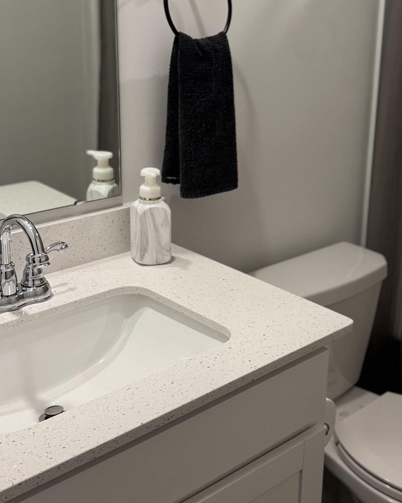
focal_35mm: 52
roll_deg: -2.1
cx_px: 324
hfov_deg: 28.5
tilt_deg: -17.5
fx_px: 774
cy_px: 182
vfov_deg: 35.8
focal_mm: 6.76
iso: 100
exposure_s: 1/120
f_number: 1.78
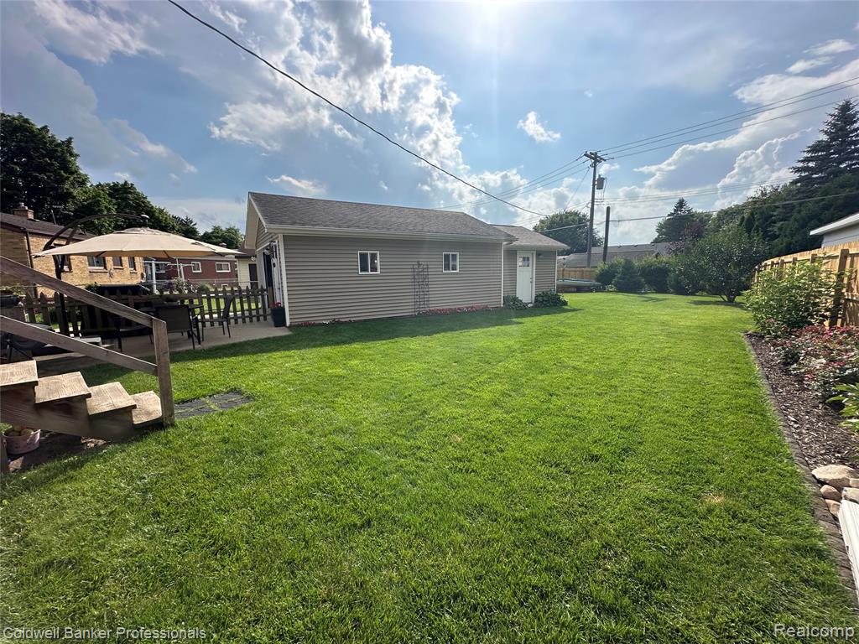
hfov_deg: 102.1
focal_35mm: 14
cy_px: 322
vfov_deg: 85.7
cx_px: 430
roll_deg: +1.0
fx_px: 347
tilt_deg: -7.0
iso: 50
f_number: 2.2
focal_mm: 2.22
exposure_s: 1/1795
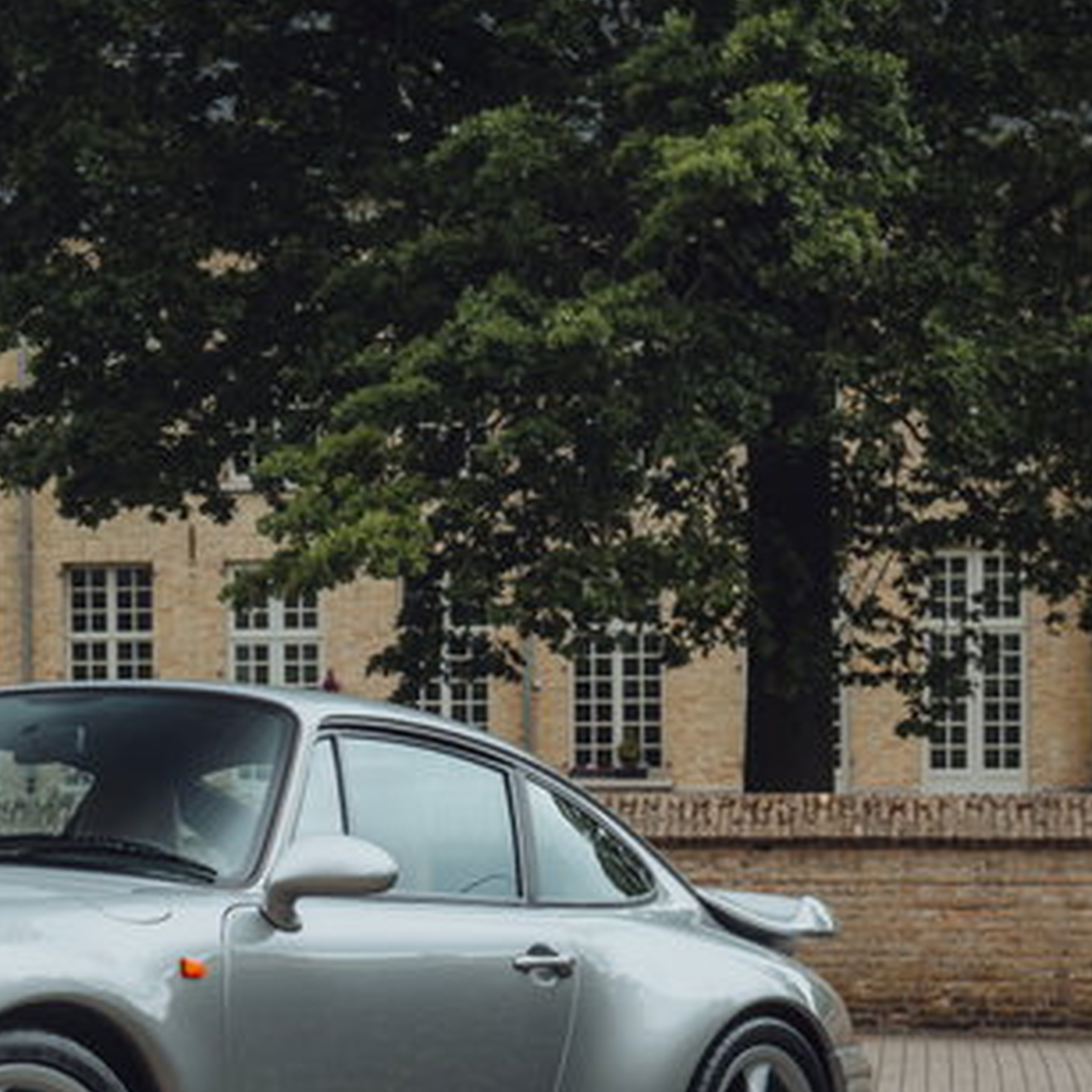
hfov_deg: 16.8
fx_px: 3640
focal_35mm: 102
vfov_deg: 17.0
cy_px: 777
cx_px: 46
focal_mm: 48
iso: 200
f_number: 7.1
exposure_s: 1/100
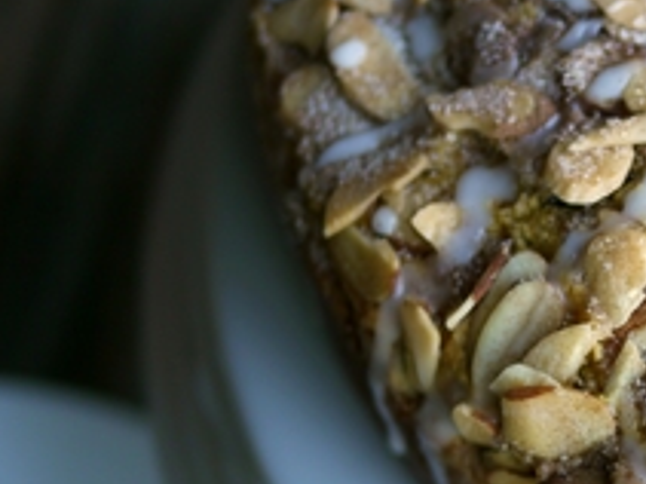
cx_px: 785
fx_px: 2537
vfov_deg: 10.8
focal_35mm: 136
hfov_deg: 14.1
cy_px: 409
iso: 100
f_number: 1.8
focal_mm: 25
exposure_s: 1/160
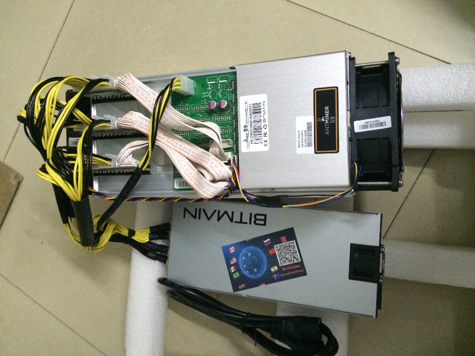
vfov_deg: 48.2
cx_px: 238
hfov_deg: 61.7
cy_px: 178
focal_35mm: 29
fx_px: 398
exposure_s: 1/17
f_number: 2.2
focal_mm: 4.15
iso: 400
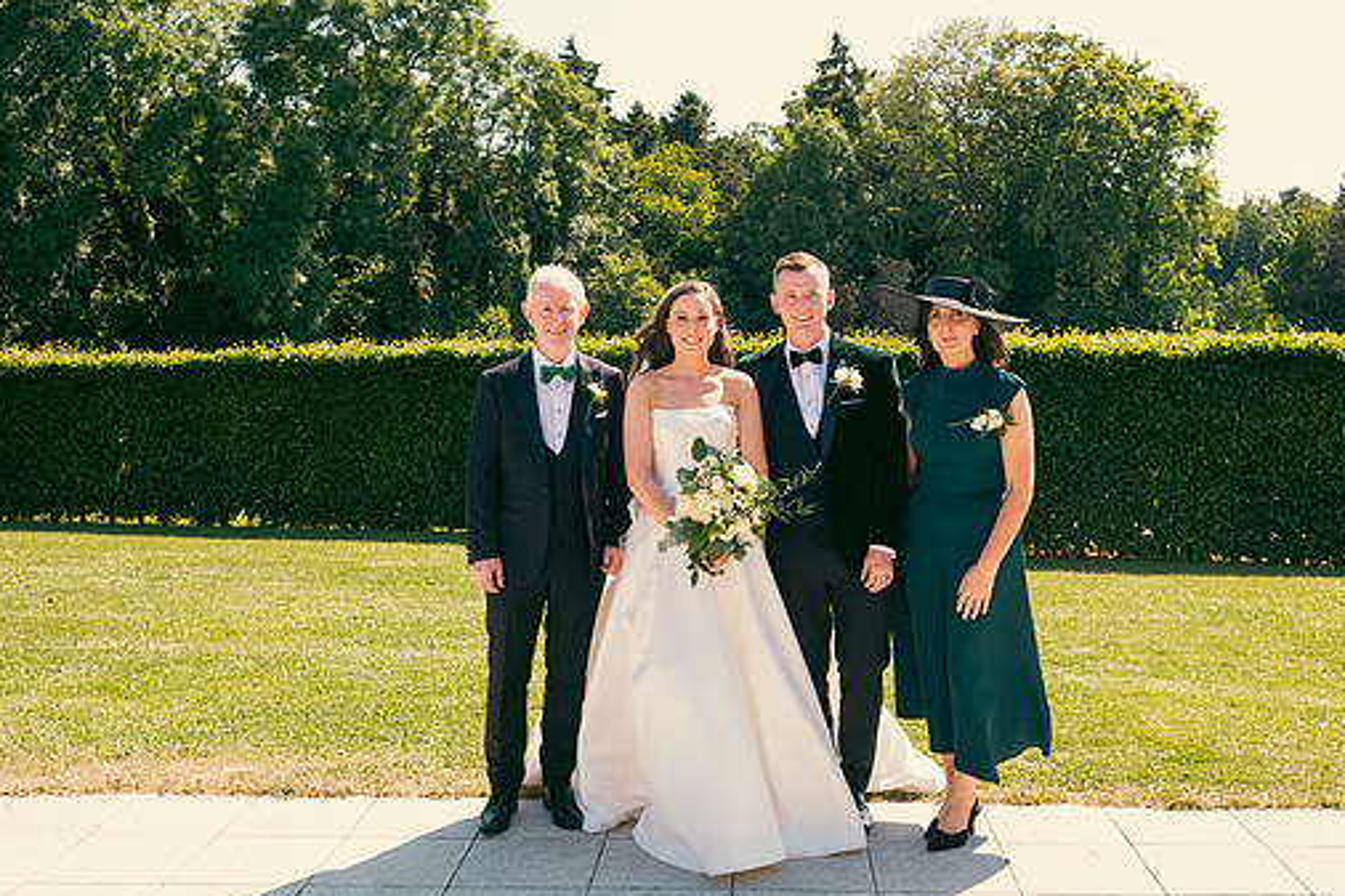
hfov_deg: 49.5
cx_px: 723
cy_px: 424
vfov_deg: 34.2
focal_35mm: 39
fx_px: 1457
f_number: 6.3
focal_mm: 34
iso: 125
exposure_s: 1/200
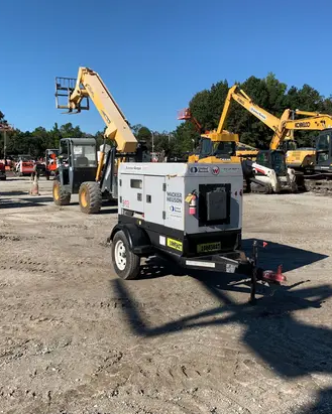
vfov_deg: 52.8
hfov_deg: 43.2
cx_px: 194
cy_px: 207
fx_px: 417
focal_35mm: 34
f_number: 1.8
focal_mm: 4.25
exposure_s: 1/2681
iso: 25
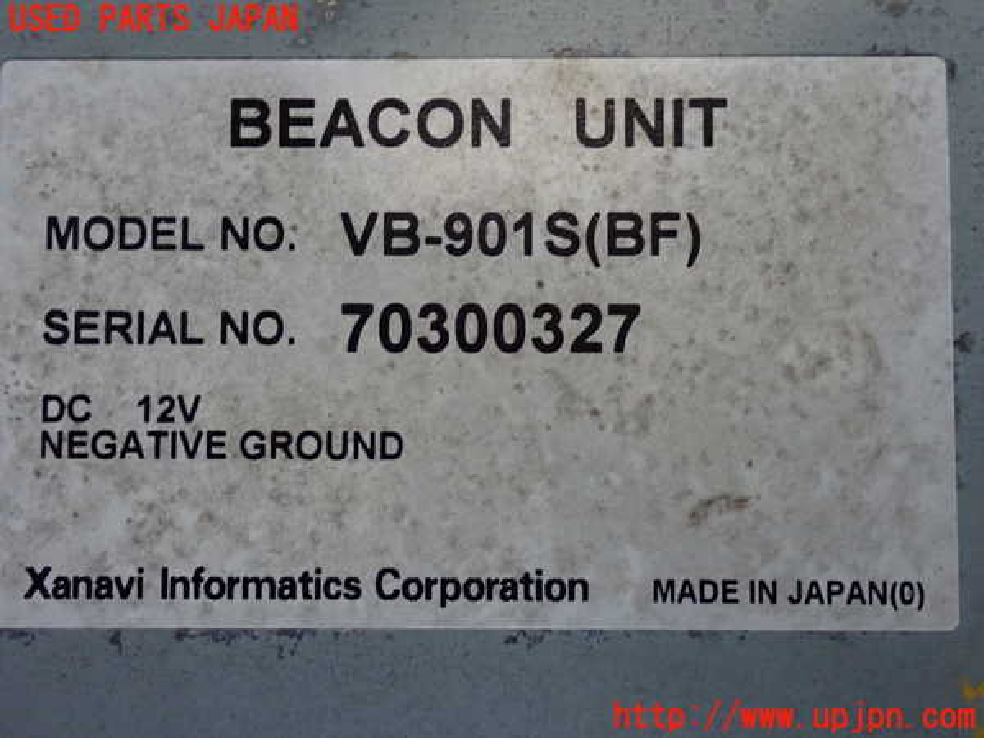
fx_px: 2018
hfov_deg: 27.4
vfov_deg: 20.7
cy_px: 369
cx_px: 492
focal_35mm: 71
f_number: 3.9
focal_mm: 12.73
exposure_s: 1/60
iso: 800
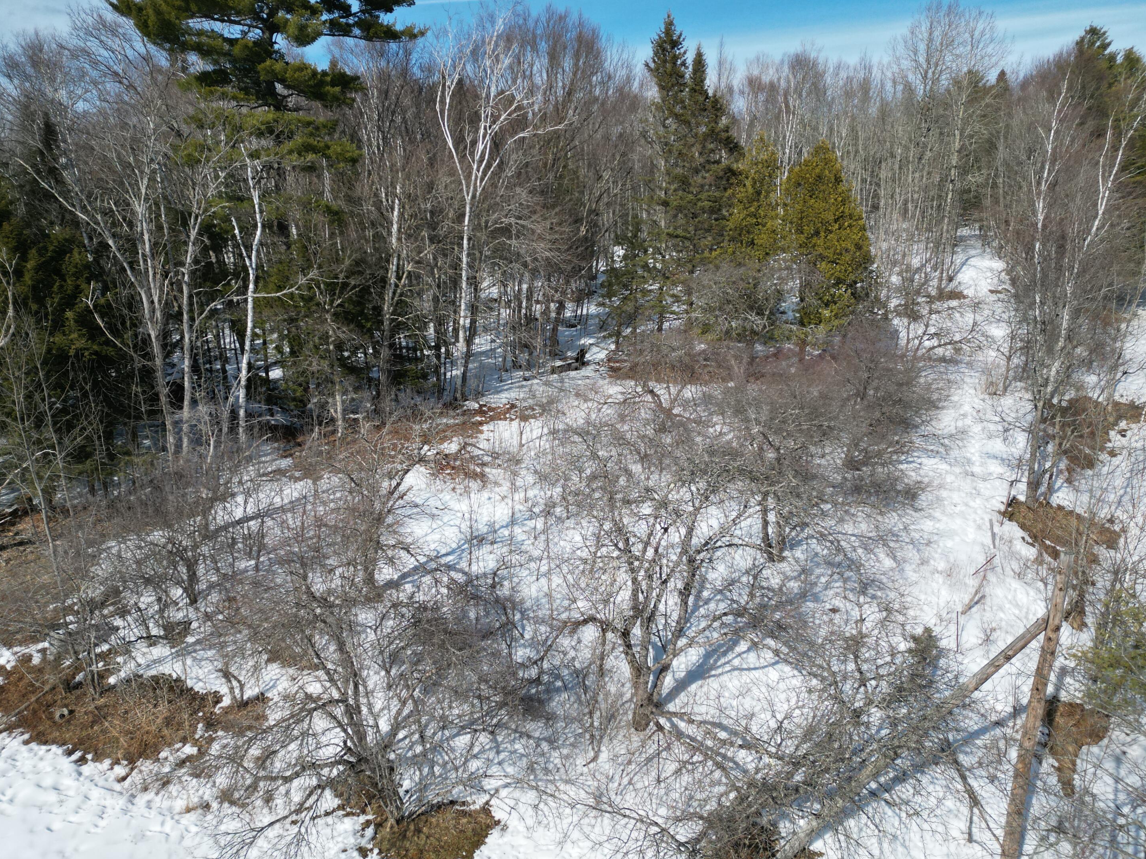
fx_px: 828
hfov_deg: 69.4
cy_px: 441
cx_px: 563
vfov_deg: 54.9
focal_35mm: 25
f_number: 1.7
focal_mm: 6.72
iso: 200
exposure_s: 1/5000
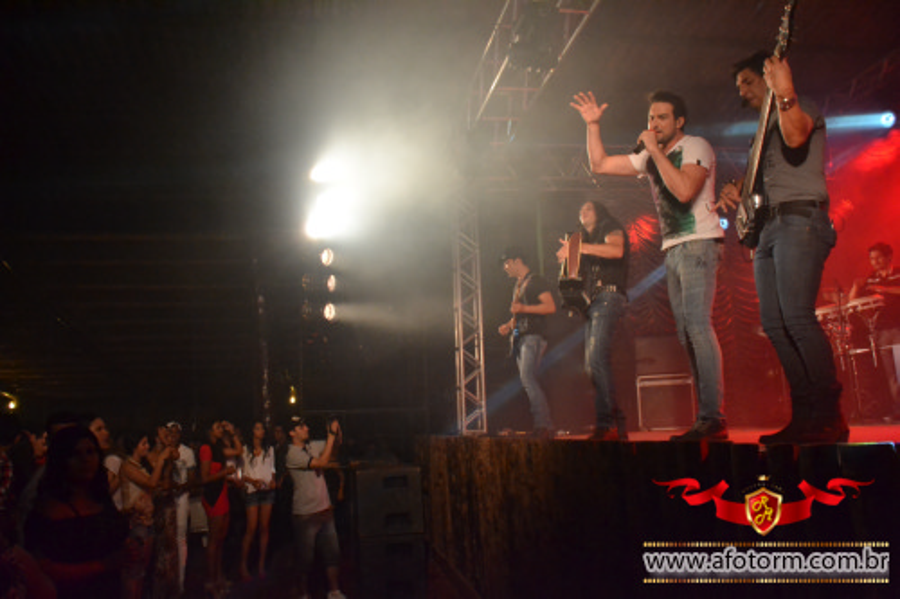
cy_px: 300
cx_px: 450
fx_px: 750
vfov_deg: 43.6
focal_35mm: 30
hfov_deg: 61.9
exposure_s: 1/80
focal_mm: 20
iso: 3200
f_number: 9
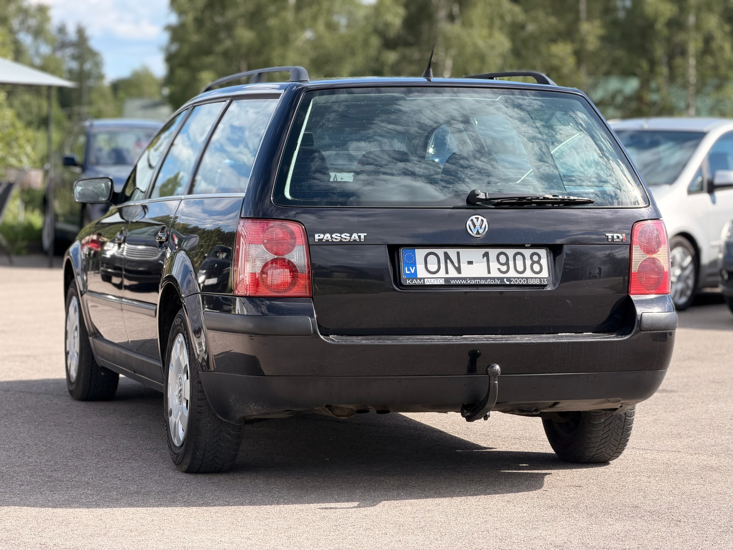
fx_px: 2118
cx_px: 366
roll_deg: -0.9
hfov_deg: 19.6
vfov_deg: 14.8
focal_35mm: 100
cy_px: 275
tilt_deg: -2.4
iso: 50
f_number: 2.8
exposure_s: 1/486
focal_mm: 16.89
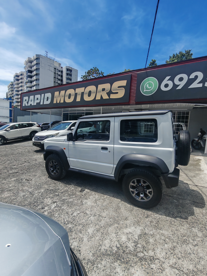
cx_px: 104
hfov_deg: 78.1
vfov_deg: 94.5
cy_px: 138
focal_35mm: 16
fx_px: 128
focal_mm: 1.96
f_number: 2.2
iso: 50
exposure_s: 1/950
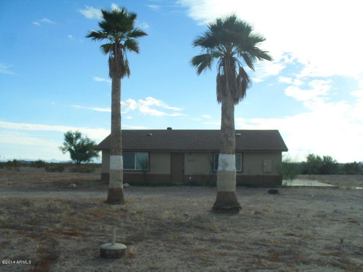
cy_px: 136
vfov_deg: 40.7
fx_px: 367
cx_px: 182
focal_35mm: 35
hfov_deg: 52.6
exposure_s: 1/250
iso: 100
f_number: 8.4
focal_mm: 6.3
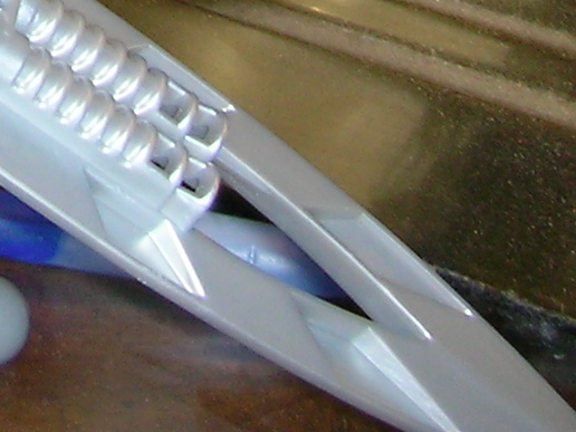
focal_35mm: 191
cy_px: -675
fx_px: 3178
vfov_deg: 7.2
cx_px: -483
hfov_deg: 9.8
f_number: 3
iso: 50
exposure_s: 1/60.1
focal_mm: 5.8
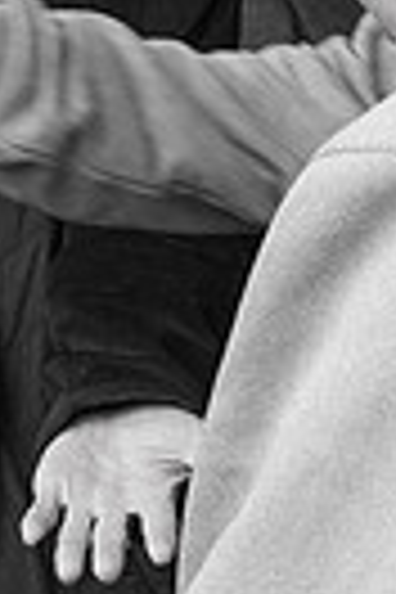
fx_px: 4653
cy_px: 561
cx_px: -120
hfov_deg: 4.9
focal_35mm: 282
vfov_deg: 7.3
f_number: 7.1
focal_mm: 30
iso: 200
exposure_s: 1/160
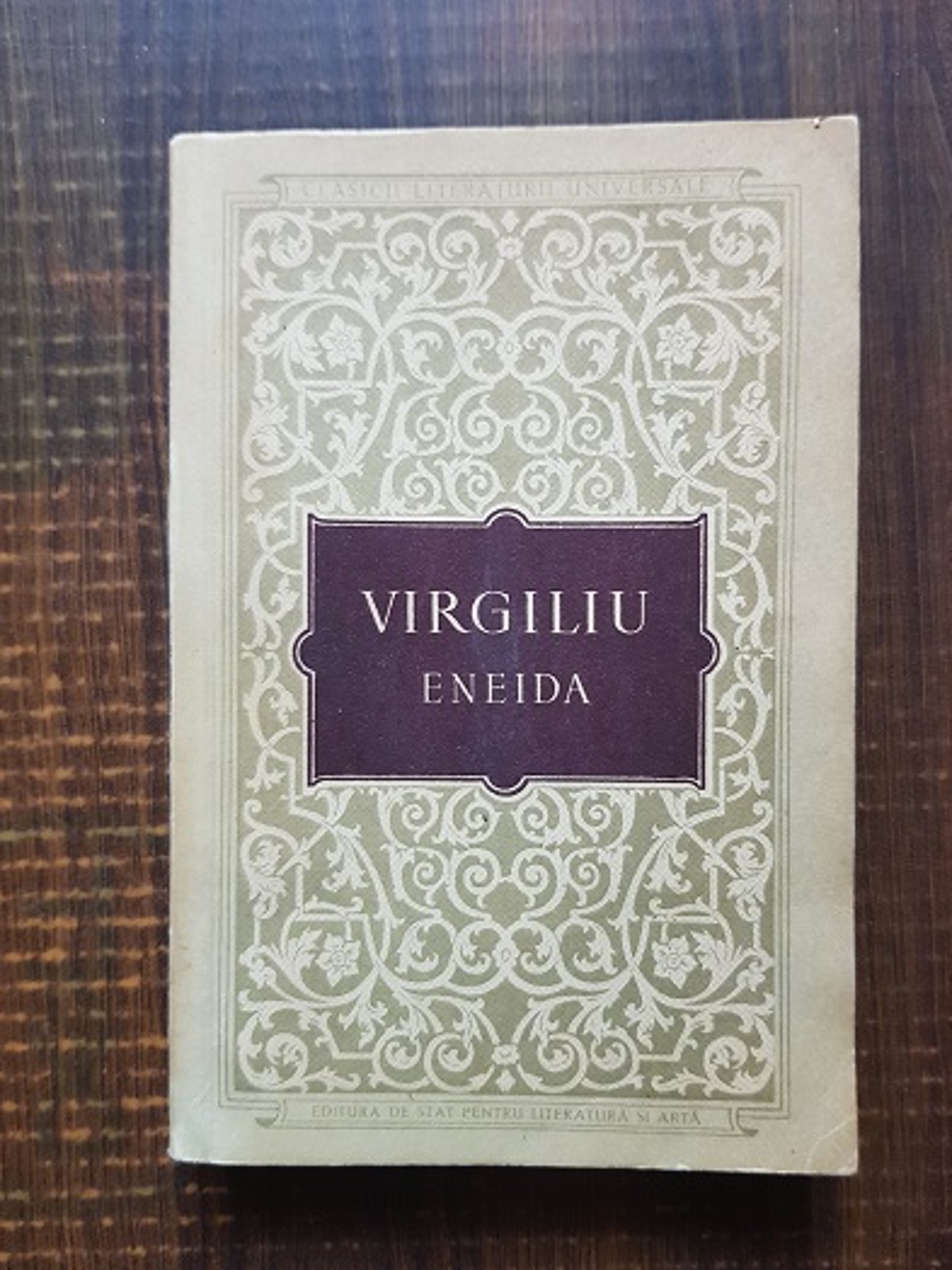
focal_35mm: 27
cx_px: 492
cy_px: 645
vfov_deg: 65.3
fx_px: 990
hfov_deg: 51.3
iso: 200
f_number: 1.7
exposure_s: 1/10
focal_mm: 4.3
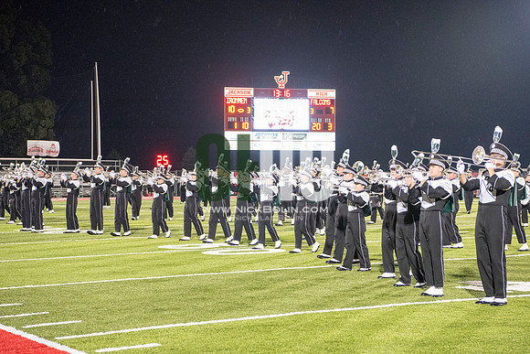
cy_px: 177
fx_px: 1031
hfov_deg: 28.8
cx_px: 265
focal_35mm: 70
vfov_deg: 19.5
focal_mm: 70
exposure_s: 1/125
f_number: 5.6
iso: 5000
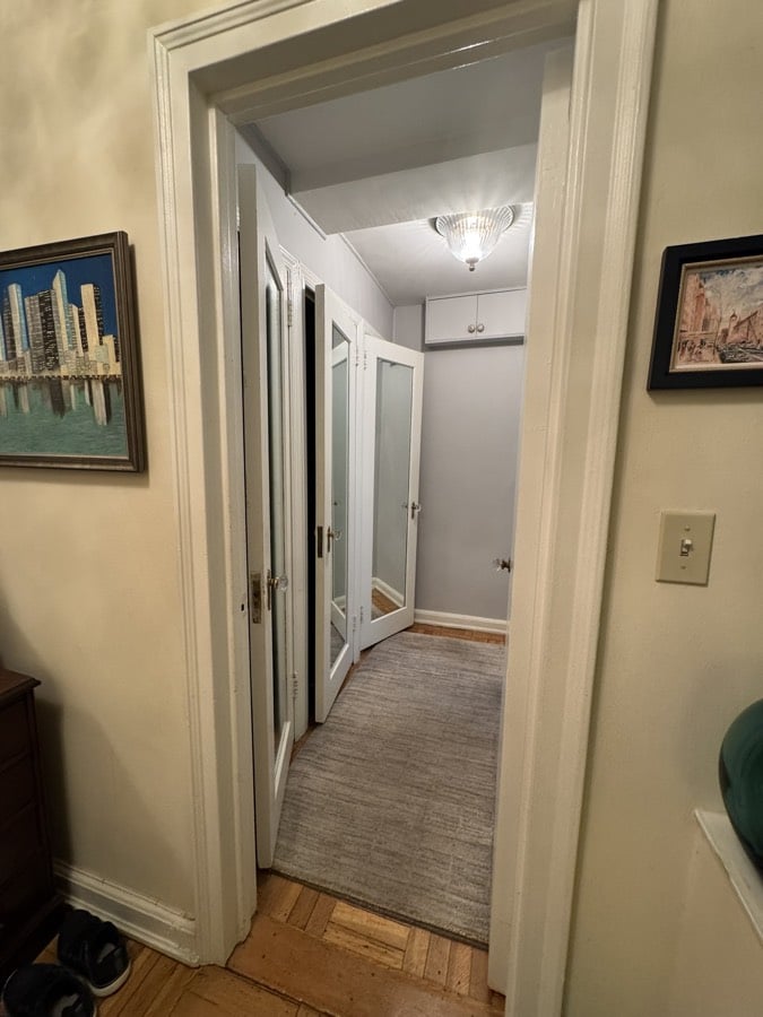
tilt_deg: -8.2
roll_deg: -1.0
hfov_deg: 85.7
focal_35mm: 14
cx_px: 382
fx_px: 411
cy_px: 508
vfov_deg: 102.1
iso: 250
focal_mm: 2.22
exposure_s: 1/60
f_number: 2.2
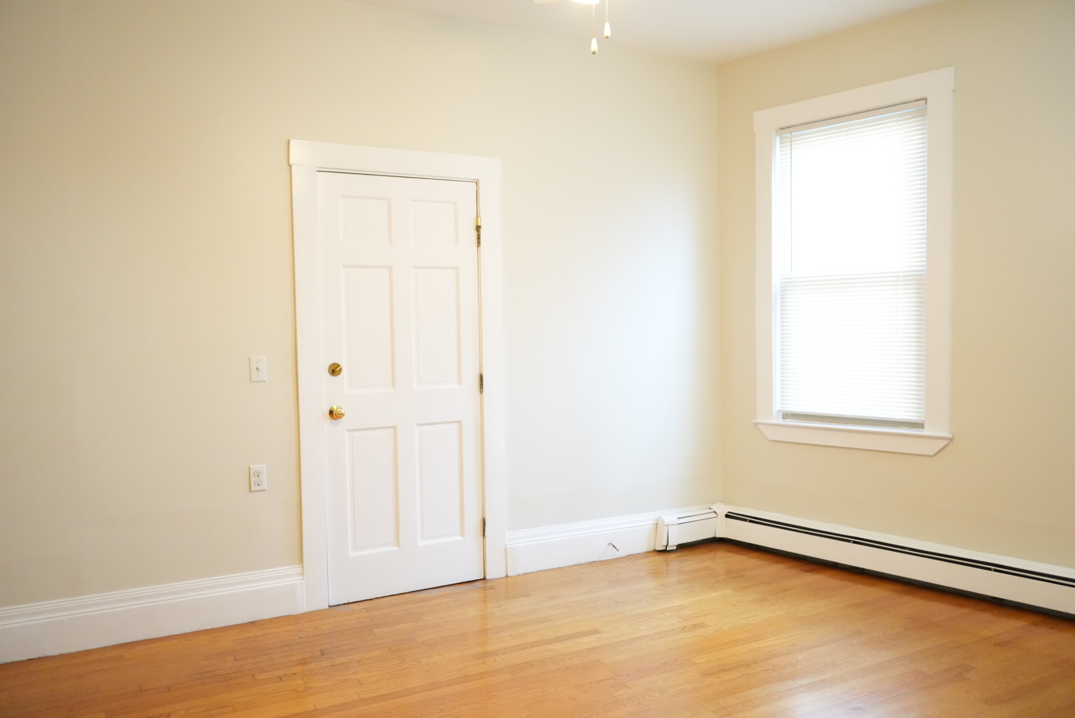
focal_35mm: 28
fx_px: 837
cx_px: 538
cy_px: 359
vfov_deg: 46.5
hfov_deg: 65.4
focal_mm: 28
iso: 6400
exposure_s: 1/250
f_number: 3.5
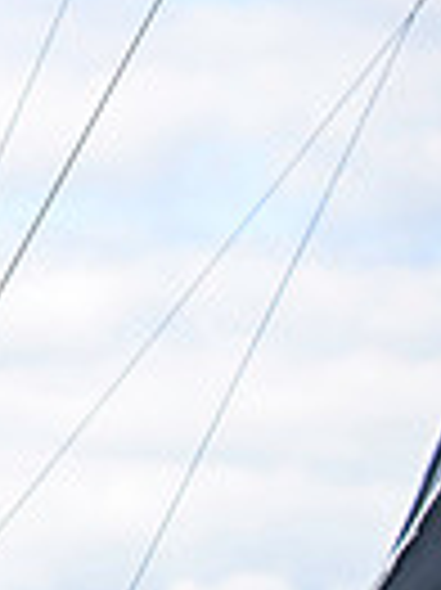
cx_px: -698
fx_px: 6823
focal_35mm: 401
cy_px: 781
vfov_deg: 4.9
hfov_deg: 3.6
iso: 400
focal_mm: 92
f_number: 4
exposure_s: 1/2500
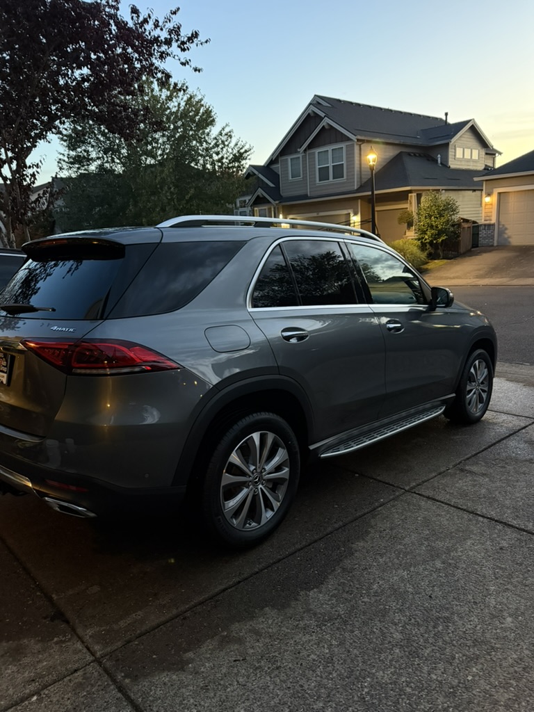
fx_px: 494
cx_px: 267
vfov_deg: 71.6
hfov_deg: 56.8
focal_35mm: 24
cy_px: 356
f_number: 1.78
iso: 1000
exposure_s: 1/39
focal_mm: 6.76
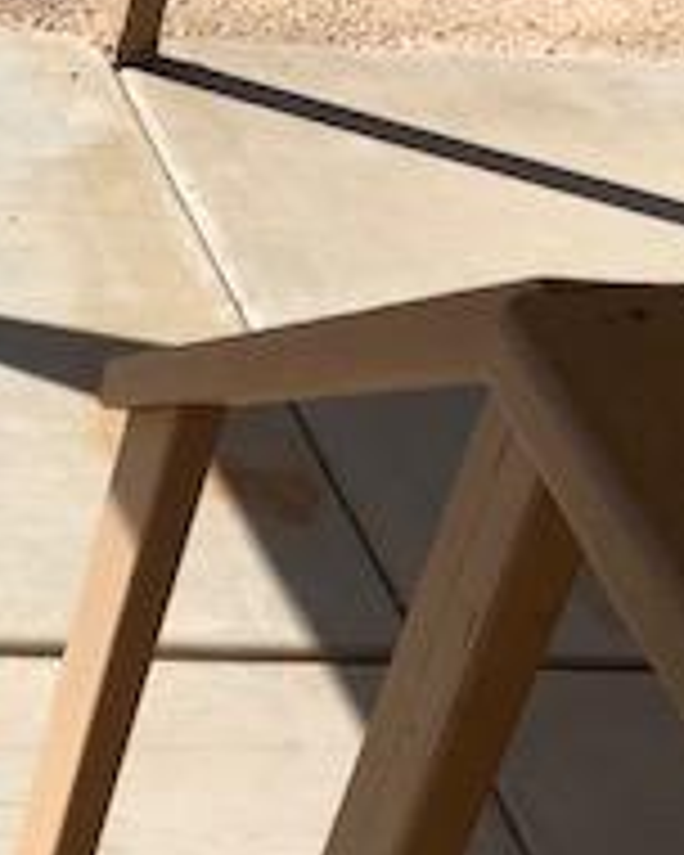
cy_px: 432
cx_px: -508
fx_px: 2328
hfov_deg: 14.8
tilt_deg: -36.7
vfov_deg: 20.8
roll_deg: -3.7
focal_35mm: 92
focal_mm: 3.99
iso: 25
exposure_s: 1/3436
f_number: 1.8
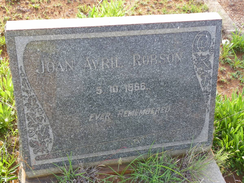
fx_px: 324
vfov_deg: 31.5
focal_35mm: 46
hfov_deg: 41.2
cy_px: 92
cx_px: 122
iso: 64
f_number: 3.2
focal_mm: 8.2
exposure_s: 1/60
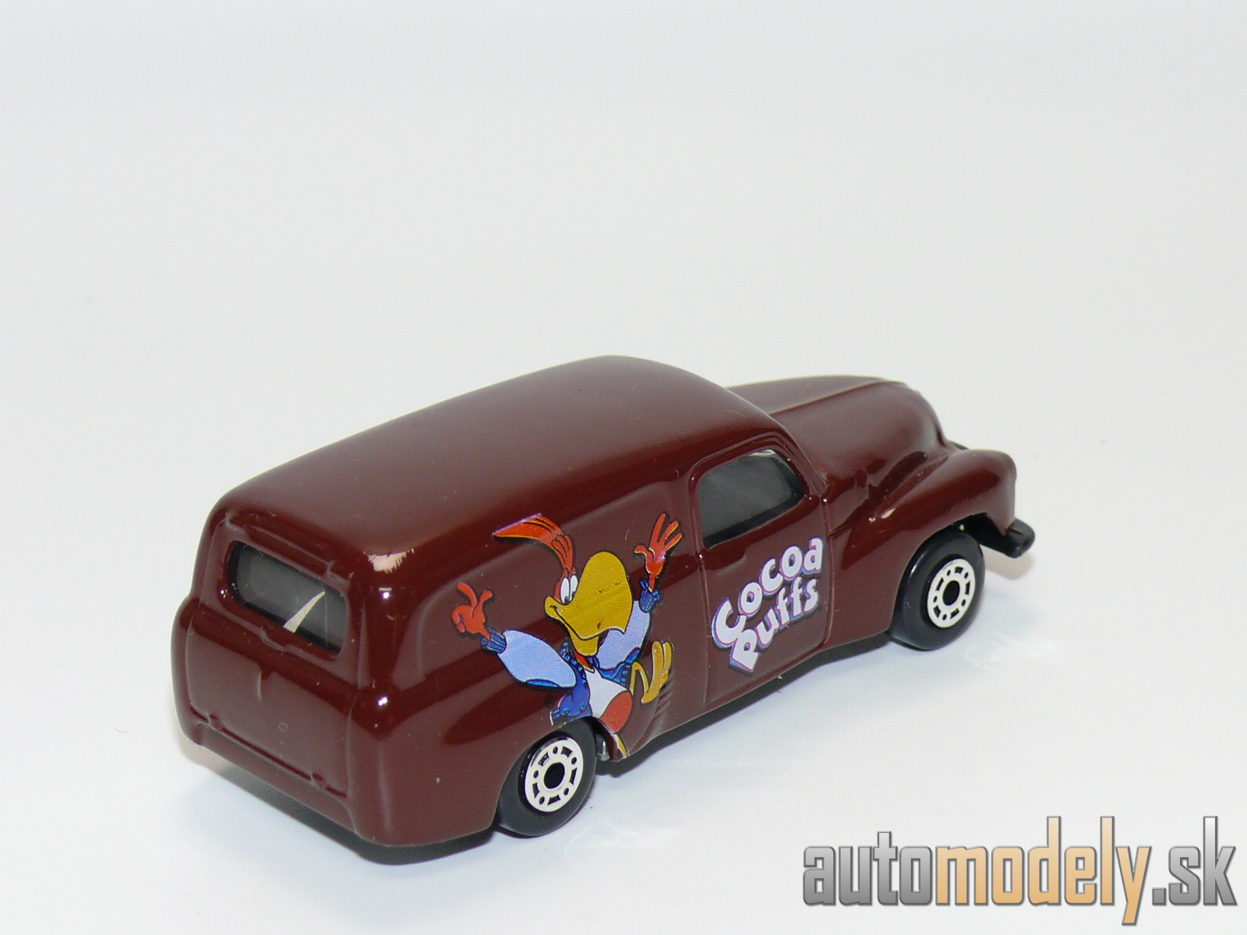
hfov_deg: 19.3
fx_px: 3674
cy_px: 468
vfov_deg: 14.5
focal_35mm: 102
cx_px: 624
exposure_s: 1/30
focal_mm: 13.4
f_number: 4
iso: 100
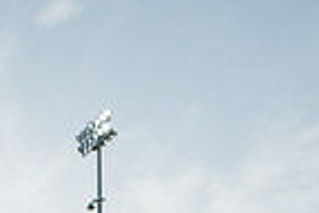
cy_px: 493
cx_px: 60
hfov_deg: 20.2
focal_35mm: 100
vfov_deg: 11.5
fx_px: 886
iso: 125
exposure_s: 1/320
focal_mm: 32
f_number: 7.1
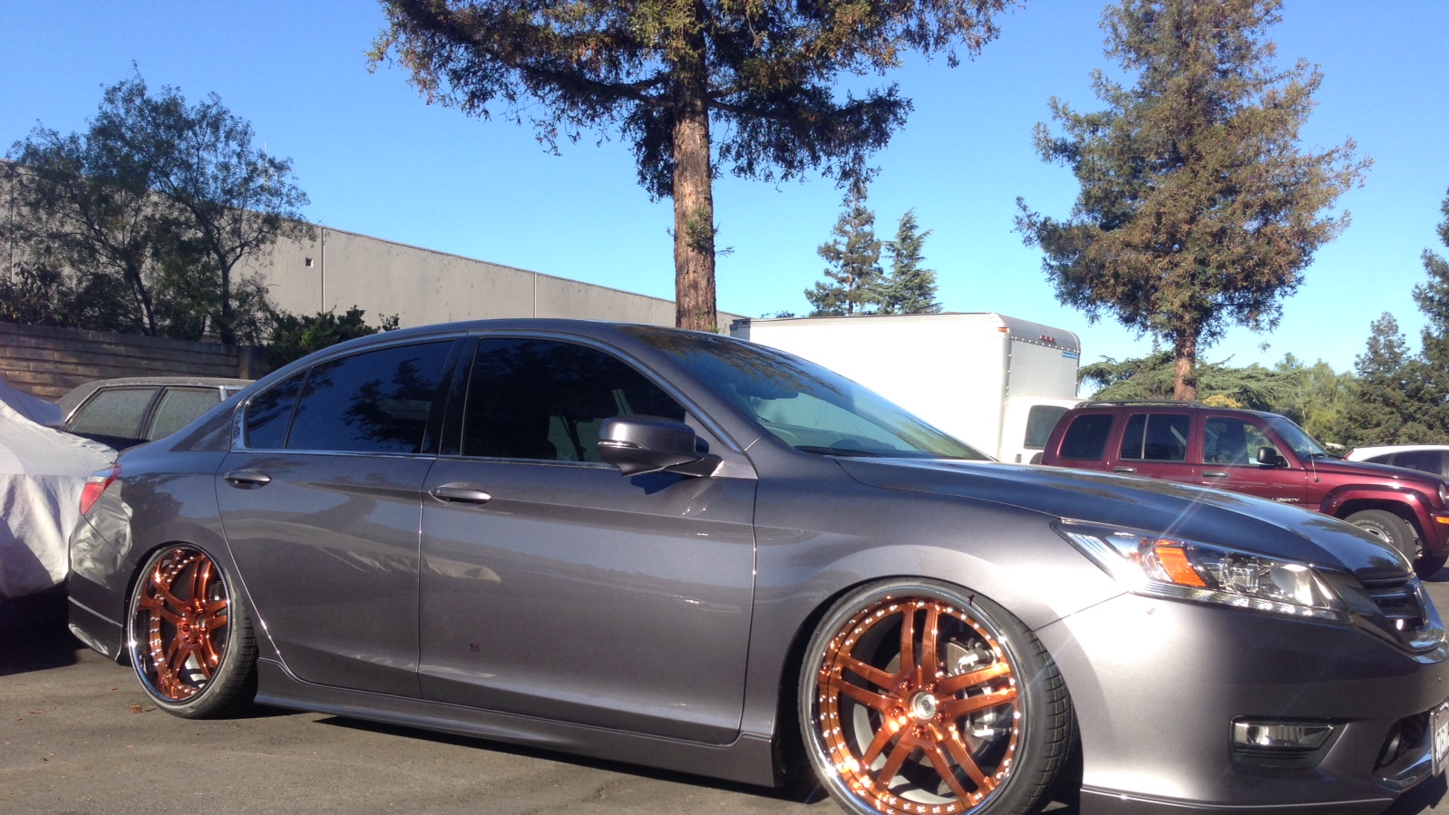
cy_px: 535
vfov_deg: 32.6
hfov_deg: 55.3
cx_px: 724
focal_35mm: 36
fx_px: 1383
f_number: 2.4
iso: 50
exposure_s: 1/742
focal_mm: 4.12
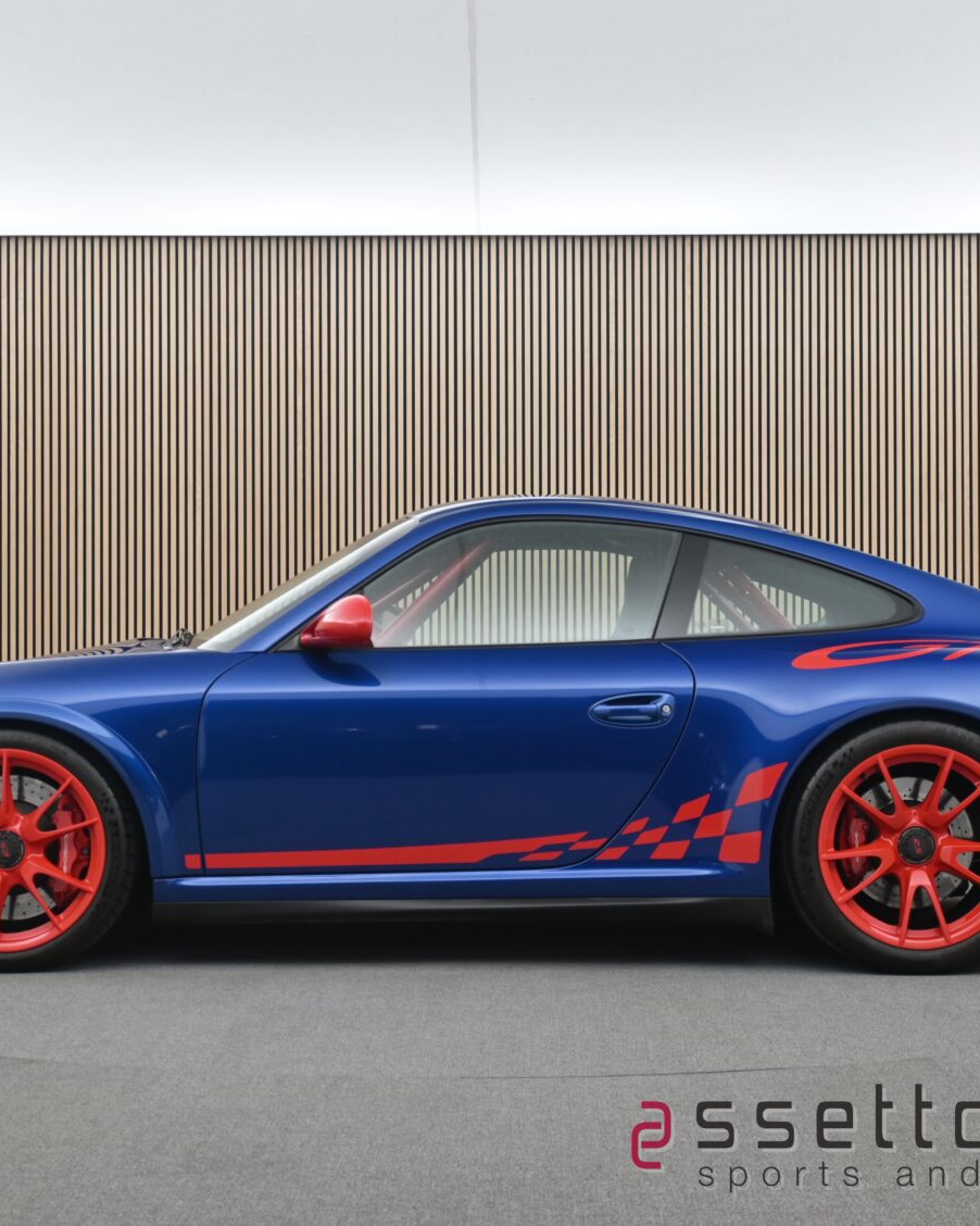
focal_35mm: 58
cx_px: 474
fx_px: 2116
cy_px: 612
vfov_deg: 32.3
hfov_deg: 26.1
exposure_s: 1/40
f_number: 4.5
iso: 640
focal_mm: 27.5
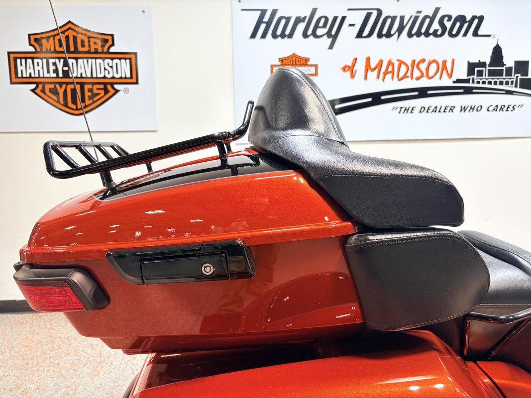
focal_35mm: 26
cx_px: 266
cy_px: 199
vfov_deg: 53.1
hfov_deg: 67.3
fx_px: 399
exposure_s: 1/120
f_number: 1.6
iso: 64
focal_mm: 5.96
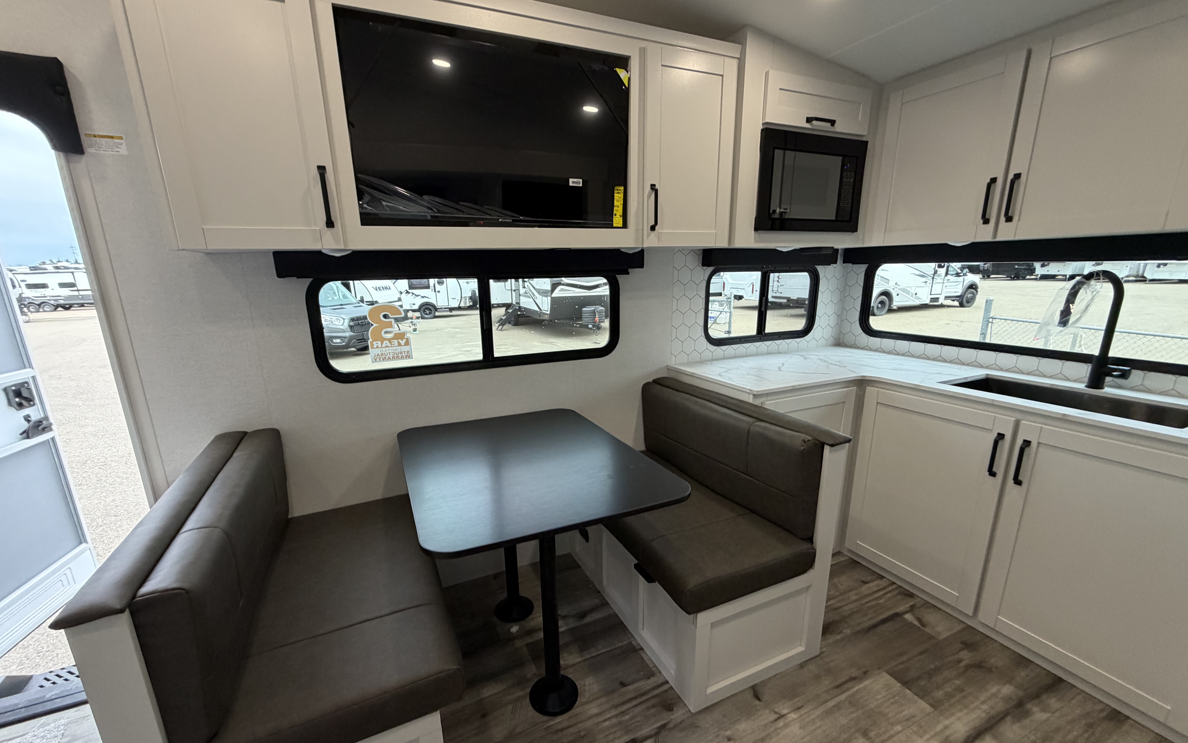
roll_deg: +1.0
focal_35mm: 15
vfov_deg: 74.7
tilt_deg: -13.9
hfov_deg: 101.5
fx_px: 486
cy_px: 393
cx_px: 588
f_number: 2.2
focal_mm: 2.22
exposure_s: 1/91
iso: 320
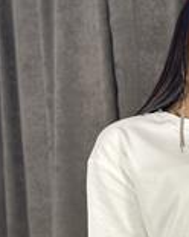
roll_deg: +6.0
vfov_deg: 14.9
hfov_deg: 12.1
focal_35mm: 125
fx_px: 874
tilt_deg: -29.8
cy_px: 287
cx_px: 219
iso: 100
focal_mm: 6.86
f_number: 1.78
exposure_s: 1/100
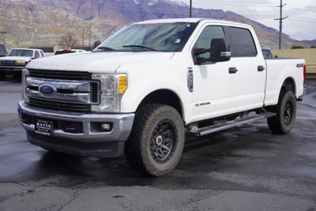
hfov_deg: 43.6
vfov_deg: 29.9
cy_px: 106
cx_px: 158
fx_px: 395
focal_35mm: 45
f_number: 11
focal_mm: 30
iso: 100
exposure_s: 1/125
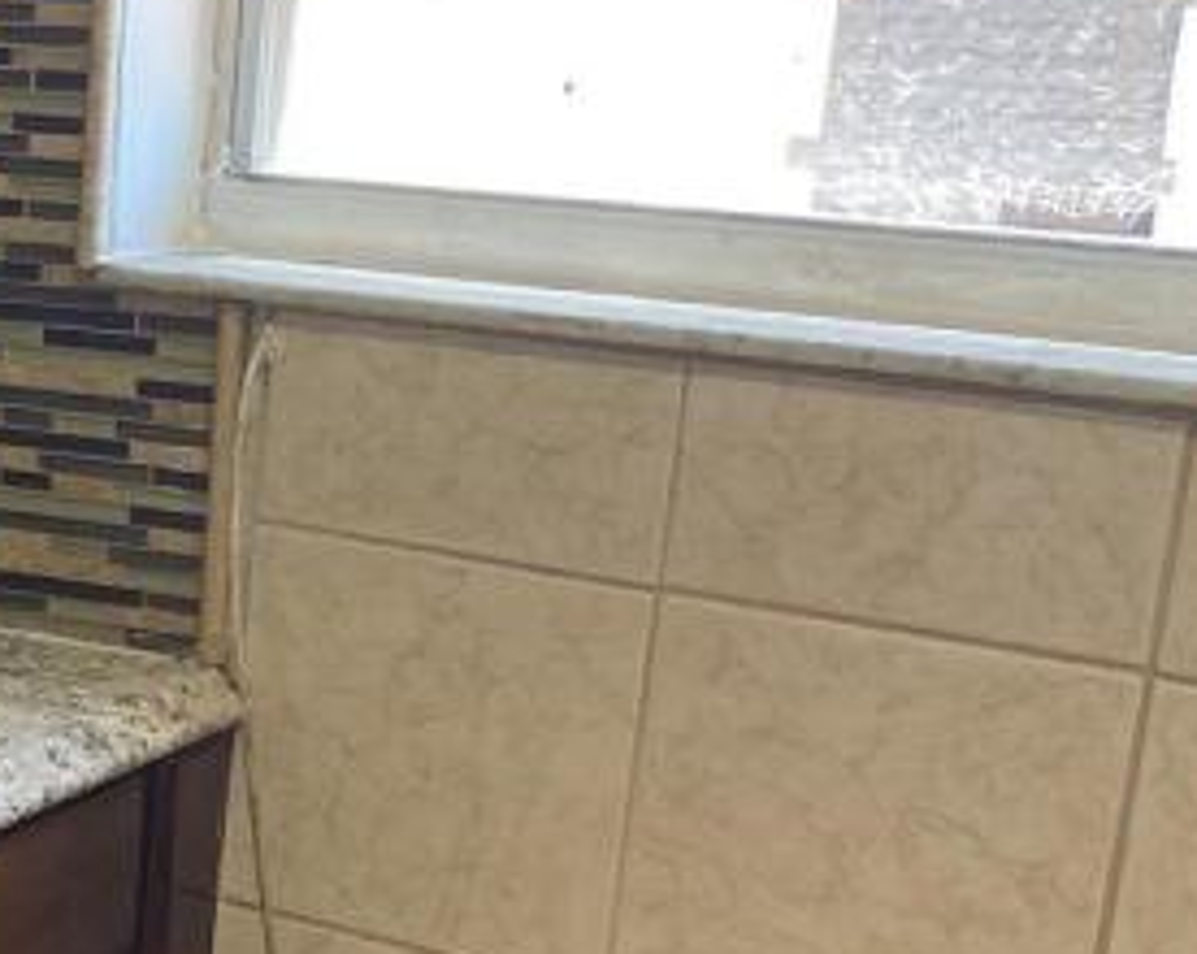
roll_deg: -0.4
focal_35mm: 85
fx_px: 3007
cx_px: -685
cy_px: 733
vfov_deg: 17.9
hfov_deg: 19.2
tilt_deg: -16.3
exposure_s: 1/120
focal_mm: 5.1
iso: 80
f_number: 1.6
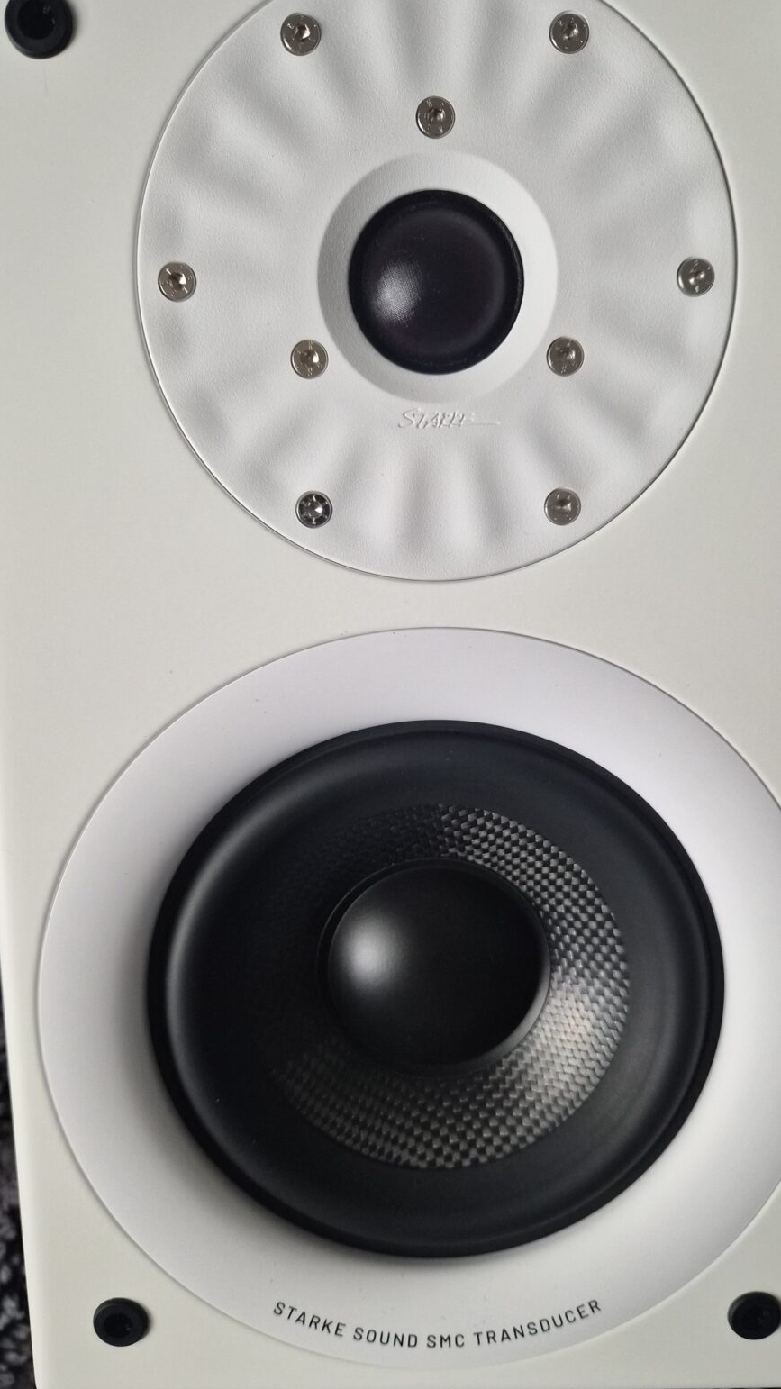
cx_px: 417
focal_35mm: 26
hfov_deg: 44.3
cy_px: 693
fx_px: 958
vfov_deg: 71.9
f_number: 1.8
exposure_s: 1/120
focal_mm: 5.4
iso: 800
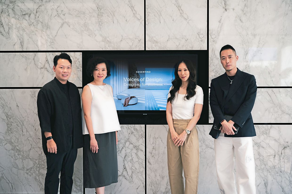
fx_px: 381
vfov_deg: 28.6
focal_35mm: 47
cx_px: 146
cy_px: 97
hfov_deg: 41.9
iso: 320
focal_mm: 47
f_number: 2.8
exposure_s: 1/200
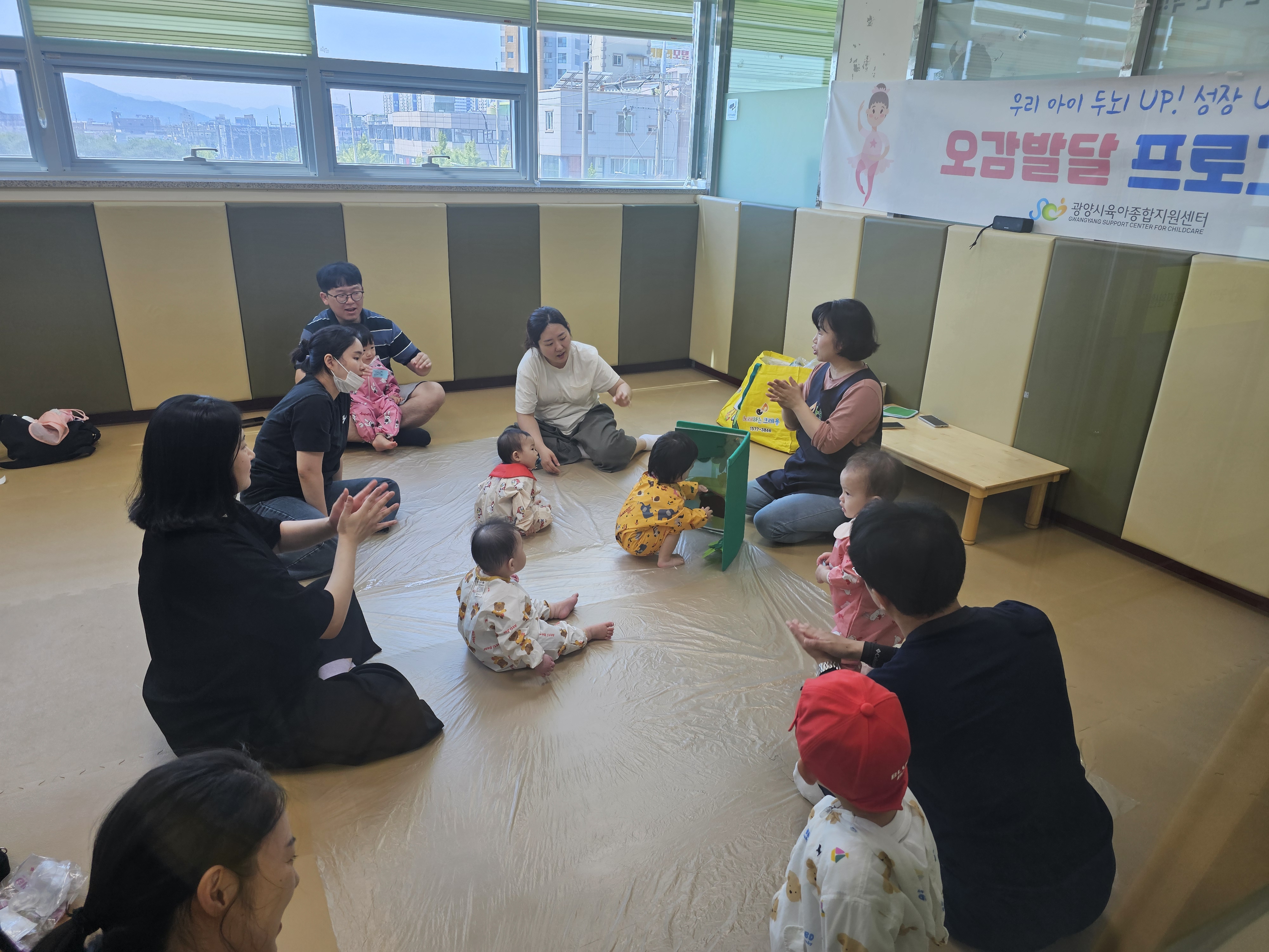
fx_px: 843
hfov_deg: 73.9
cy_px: 476
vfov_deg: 58.9
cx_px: 634
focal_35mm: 23
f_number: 1.7
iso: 50
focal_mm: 6.3
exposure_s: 1/120
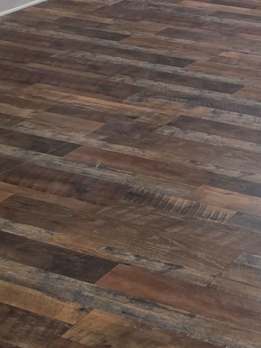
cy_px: -87
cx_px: 400
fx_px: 844
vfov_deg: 21.4
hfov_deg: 16.0
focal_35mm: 84
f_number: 1.7
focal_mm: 6.3
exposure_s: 1/120
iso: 400
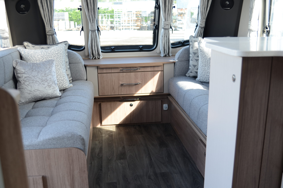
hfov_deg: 53.2
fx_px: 282
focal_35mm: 36
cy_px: 94
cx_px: 142
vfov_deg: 36.7
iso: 100
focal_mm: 24
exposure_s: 1/30
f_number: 2.8
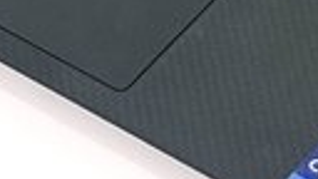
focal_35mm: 326
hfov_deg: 6.6
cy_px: -443
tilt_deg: -37.2
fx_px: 2749
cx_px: 291
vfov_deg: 3.6
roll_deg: +0.9
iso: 50
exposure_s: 1/121
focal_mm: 6.76
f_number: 1.78
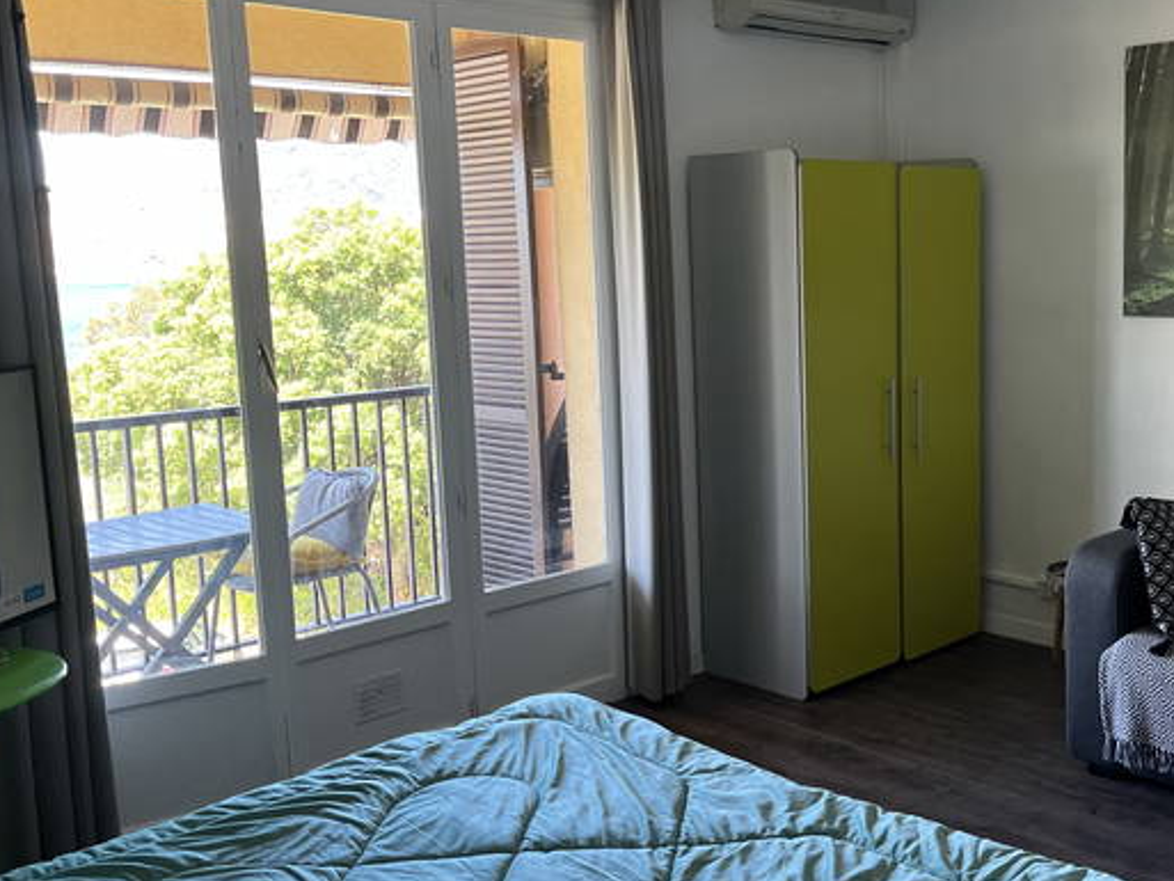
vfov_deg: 36.0
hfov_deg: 45.5
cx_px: 847
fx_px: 1357
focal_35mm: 40
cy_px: 412
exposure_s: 1/121
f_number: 1.6
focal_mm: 5.1
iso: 125
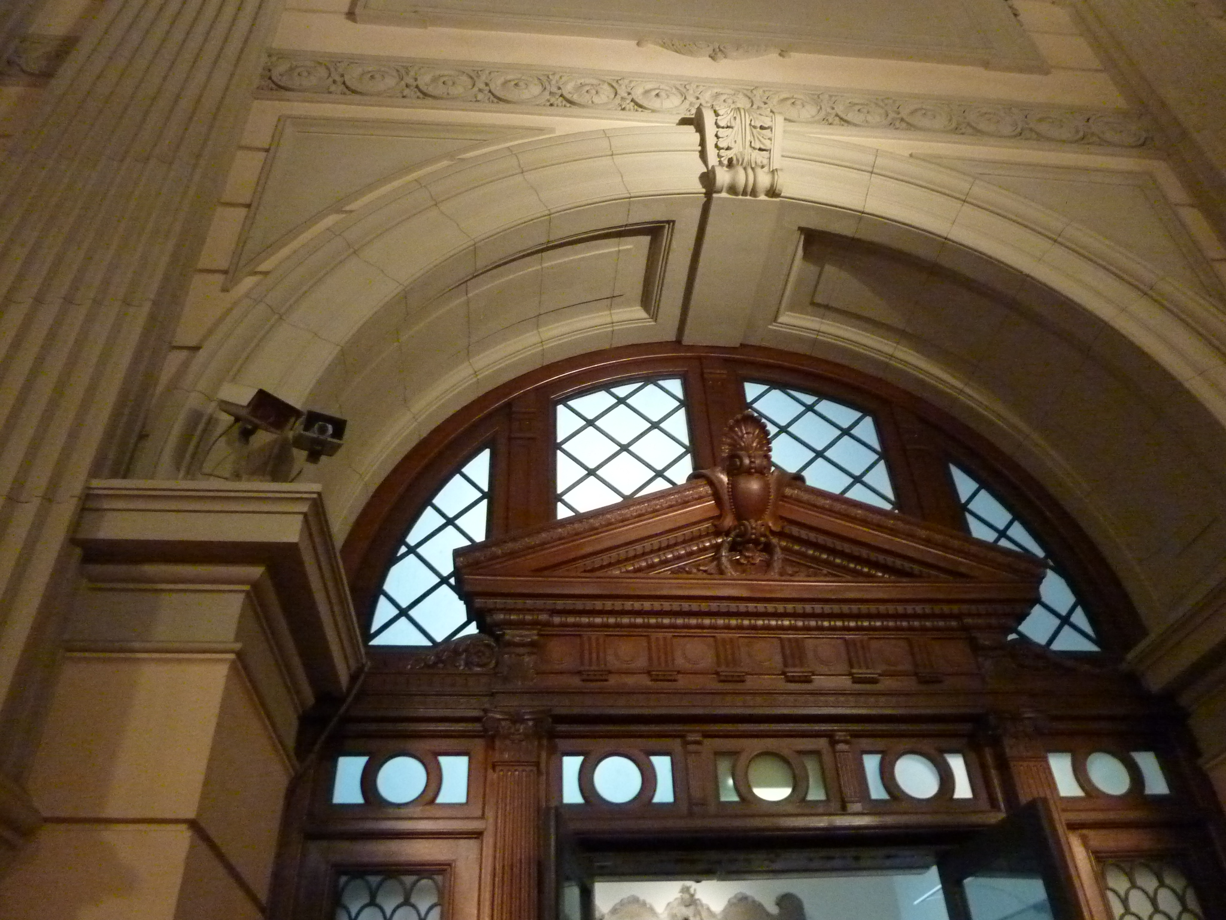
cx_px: 613
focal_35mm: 25
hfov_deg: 69.4
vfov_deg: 54.9
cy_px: 460
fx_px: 885
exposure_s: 1/8
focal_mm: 4.1
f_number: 3.3
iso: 800
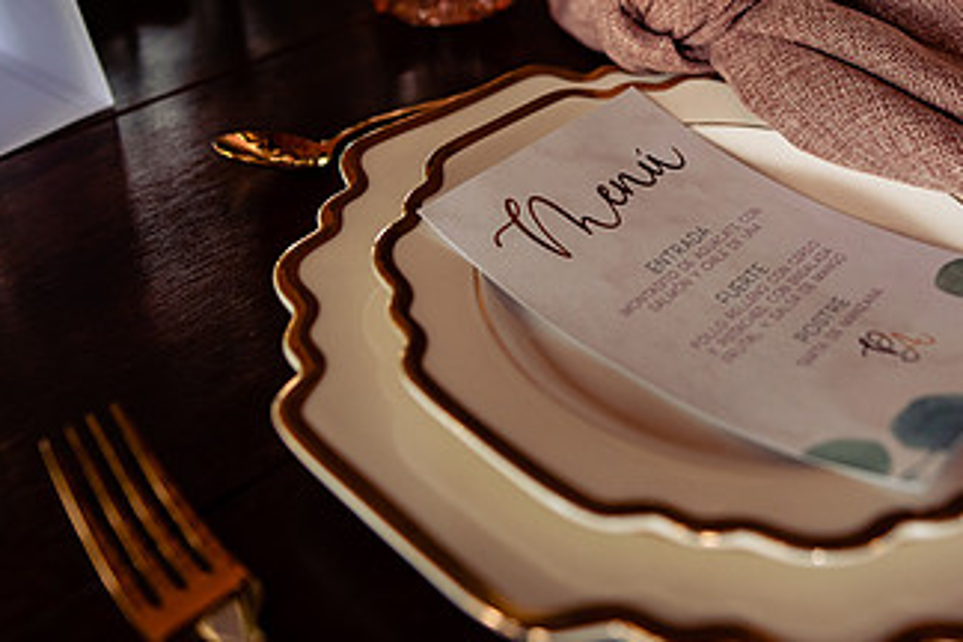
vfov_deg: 30.4
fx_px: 1150
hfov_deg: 45.3
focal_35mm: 43
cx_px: 565
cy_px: 123
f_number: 2.5
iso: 400
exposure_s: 1/320
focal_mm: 24
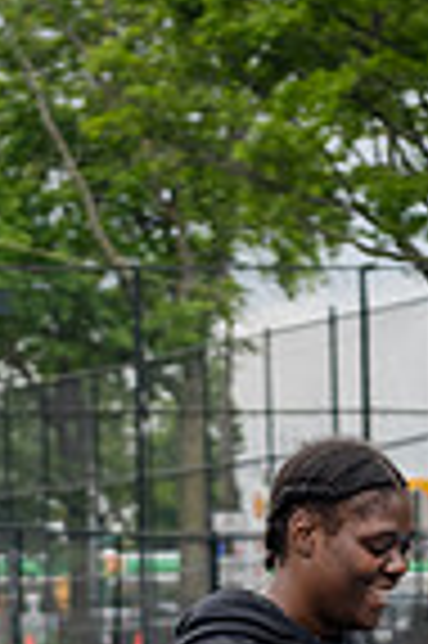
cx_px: 277
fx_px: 5595
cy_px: 1011
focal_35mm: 313
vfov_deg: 6.5
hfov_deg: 4.4
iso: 400
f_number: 4.5
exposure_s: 1/1000
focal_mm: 62
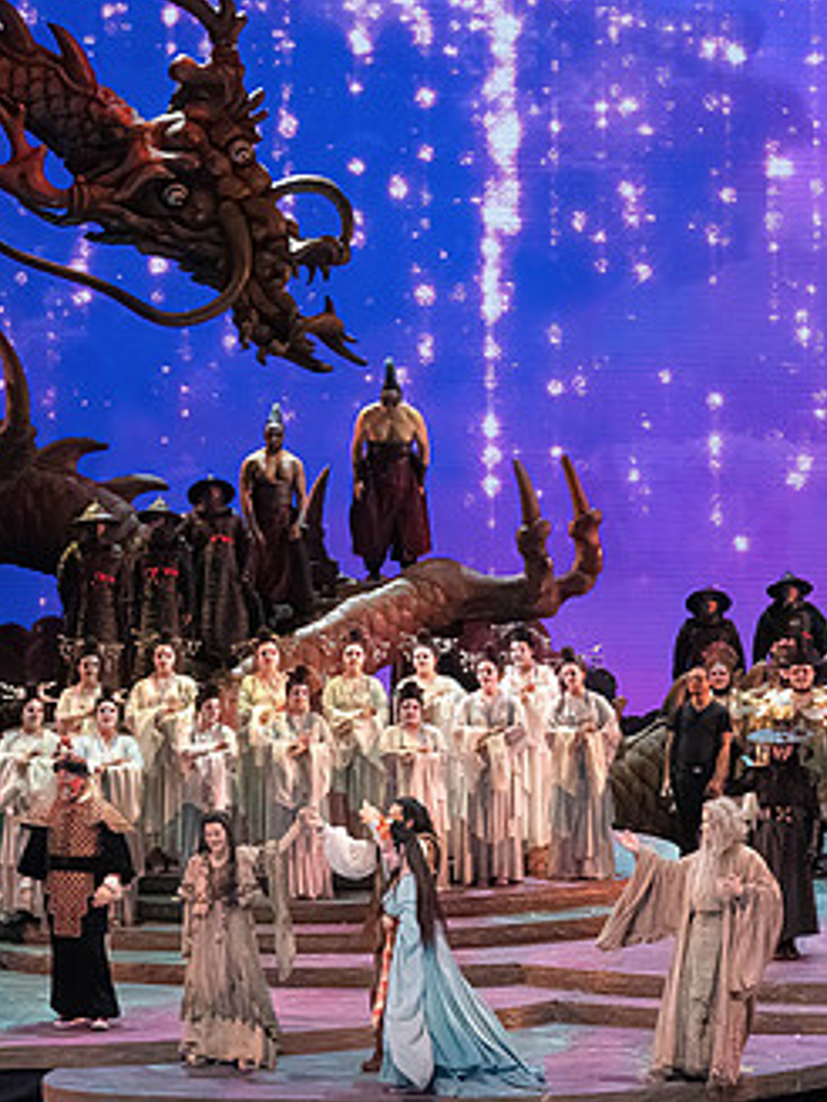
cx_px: 582
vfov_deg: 16.5
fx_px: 3791
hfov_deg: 12.4
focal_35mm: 119
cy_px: 603
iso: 20000
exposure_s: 1/1000
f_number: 10
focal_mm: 70
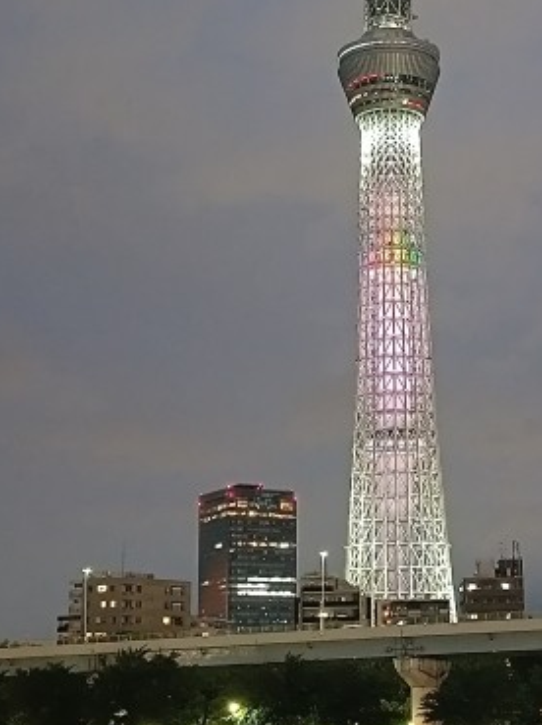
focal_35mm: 50
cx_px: 391
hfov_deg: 28.7
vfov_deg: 38.2
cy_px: 340
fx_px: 1046
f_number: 1.65
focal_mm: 6.14
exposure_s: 1/20
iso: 8100
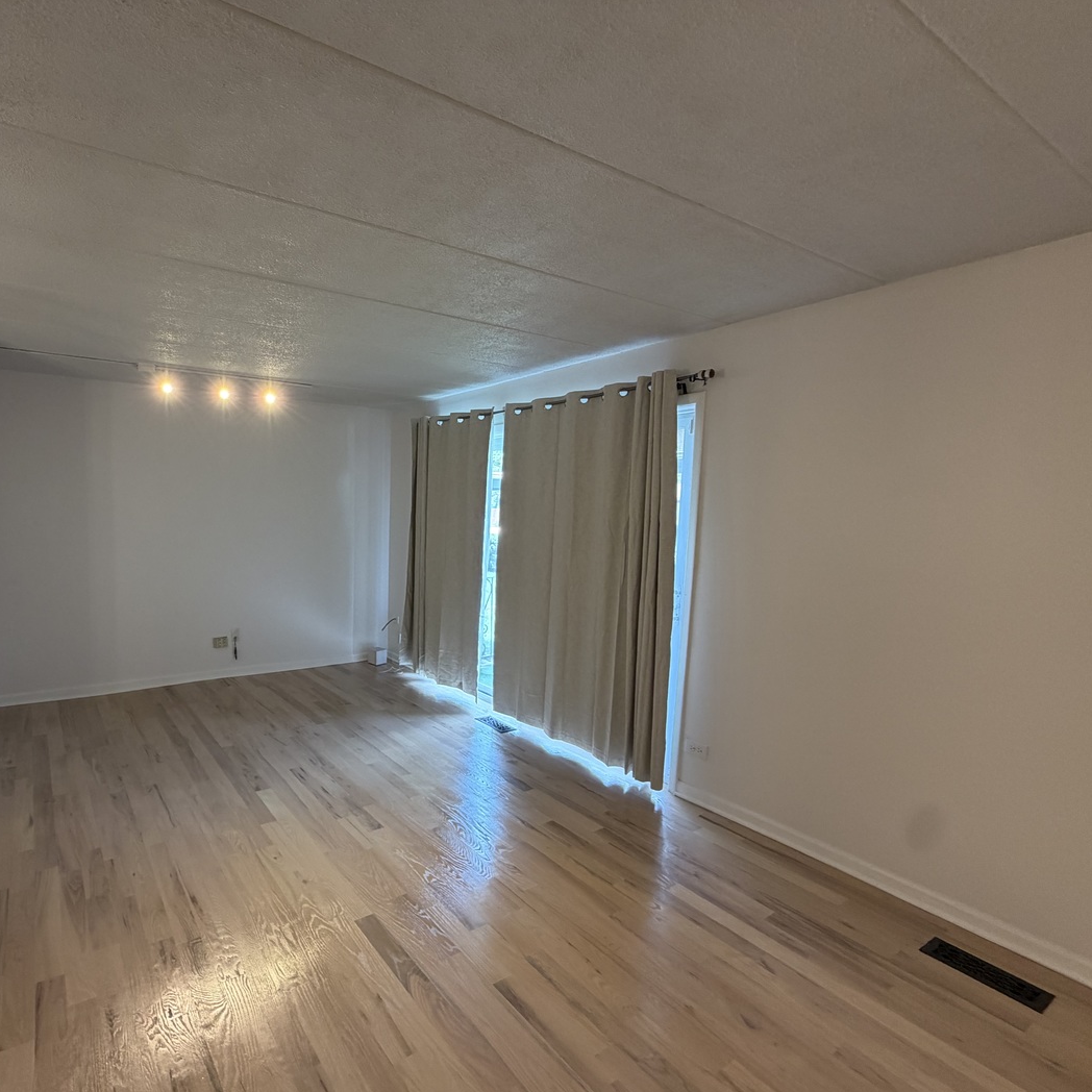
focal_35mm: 17
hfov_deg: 81.8
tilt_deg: -5.6
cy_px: 559
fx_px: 607
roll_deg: -0.9
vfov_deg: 84.0
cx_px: 387
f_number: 2.2
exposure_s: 1/60
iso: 200
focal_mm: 2.22
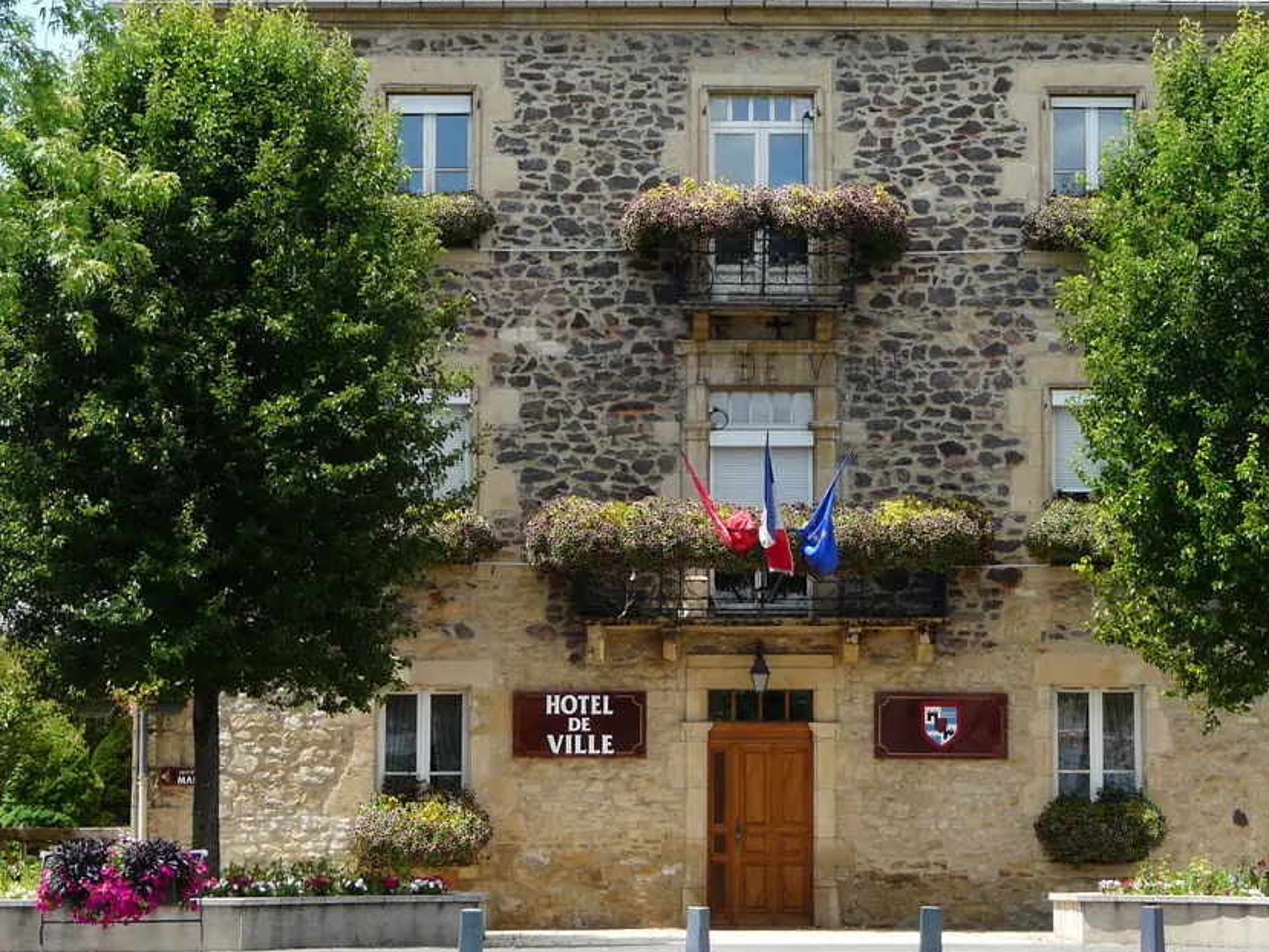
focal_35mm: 122
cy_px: 277
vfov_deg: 12.1
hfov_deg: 16.1
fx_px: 4473
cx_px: 723
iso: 100
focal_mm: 12.9
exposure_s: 1/200
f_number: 5.6
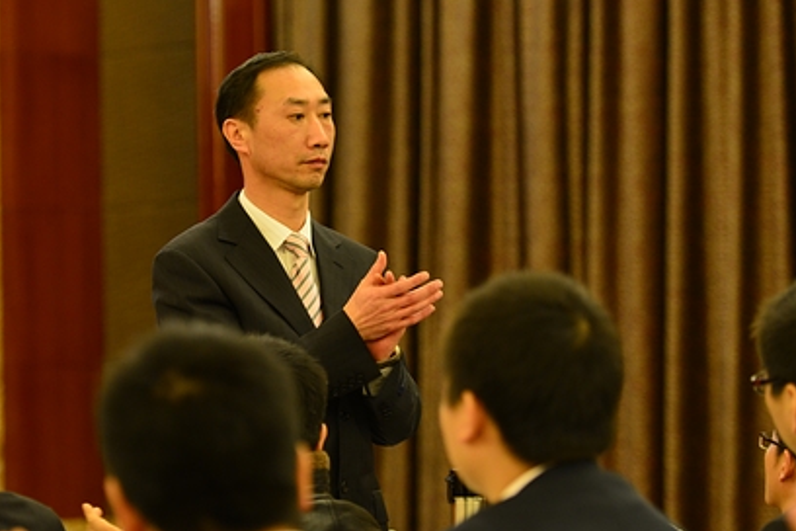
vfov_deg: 9.1
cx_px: 312
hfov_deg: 13.7
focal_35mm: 150
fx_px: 3316
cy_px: 176
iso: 1600
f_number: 3.2
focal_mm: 102
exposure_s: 1/80
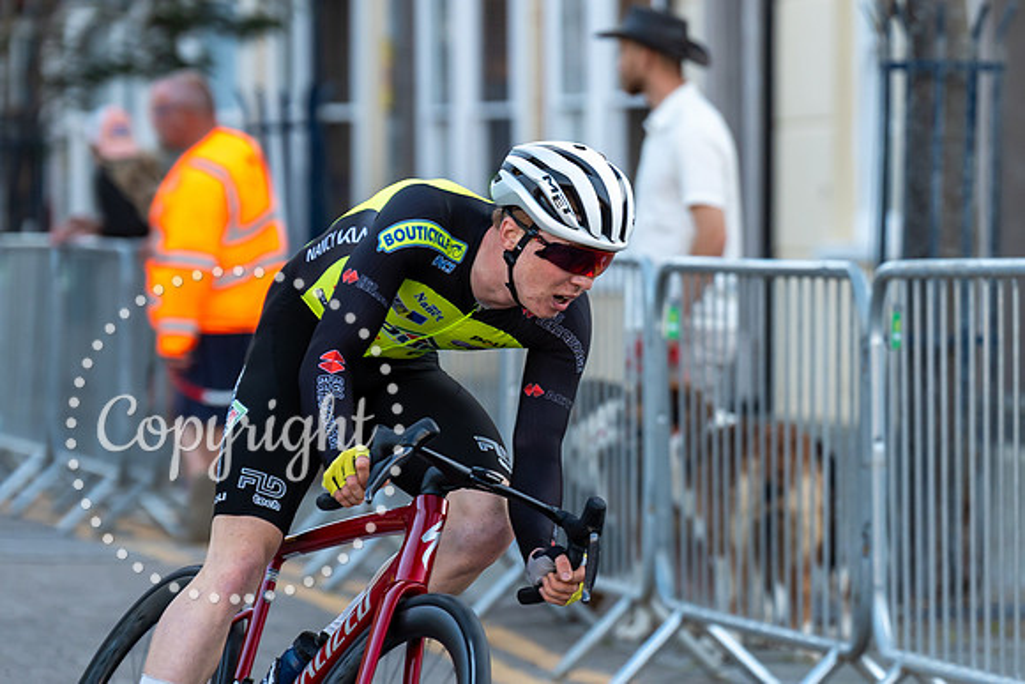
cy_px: 347
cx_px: 672
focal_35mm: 249
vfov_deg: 5.5
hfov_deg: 8.3
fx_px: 7091
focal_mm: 136
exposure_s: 1/800
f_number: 3.2
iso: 500
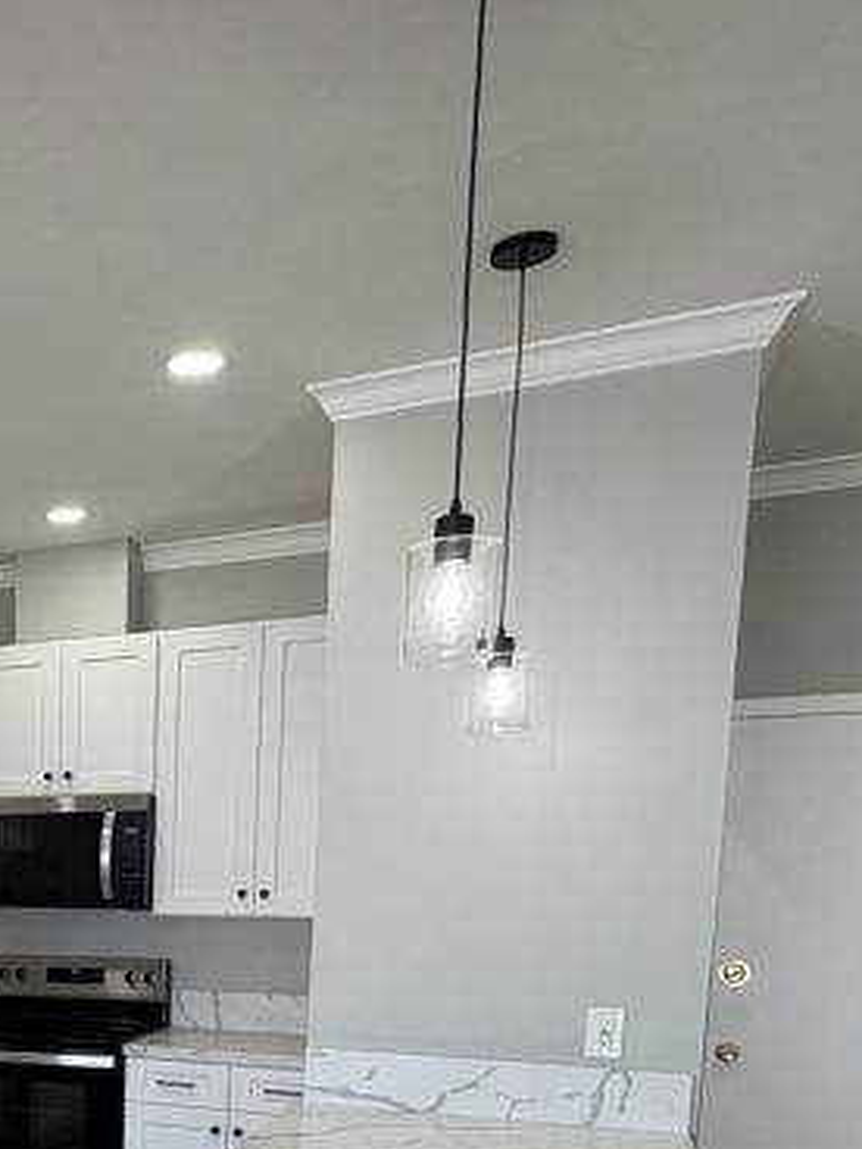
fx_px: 1295
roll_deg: +0.6
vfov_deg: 43.9
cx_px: -153
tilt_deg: -6.2
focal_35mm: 39
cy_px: 1021
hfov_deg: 31.4
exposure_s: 1/120
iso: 100
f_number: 2.2
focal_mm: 2.22
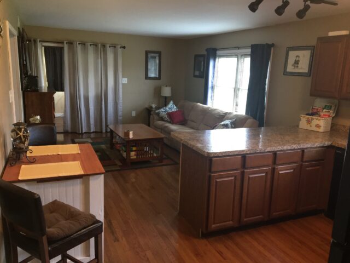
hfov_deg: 61.7
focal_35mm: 29
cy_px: 132
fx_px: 293
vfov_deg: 48.2
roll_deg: -3.1
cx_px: 175
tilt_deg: -12.1
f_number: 2.2
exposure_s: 1/30
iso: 200
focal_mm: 4.15
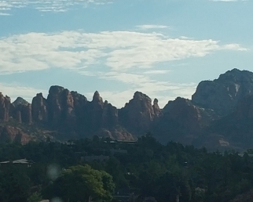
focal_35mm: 155
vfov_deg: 10.0
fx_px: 1161
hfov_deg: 12.4
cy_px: 116
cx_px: 68
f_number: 2
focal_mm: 4.5
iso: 100
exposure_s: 1/2194
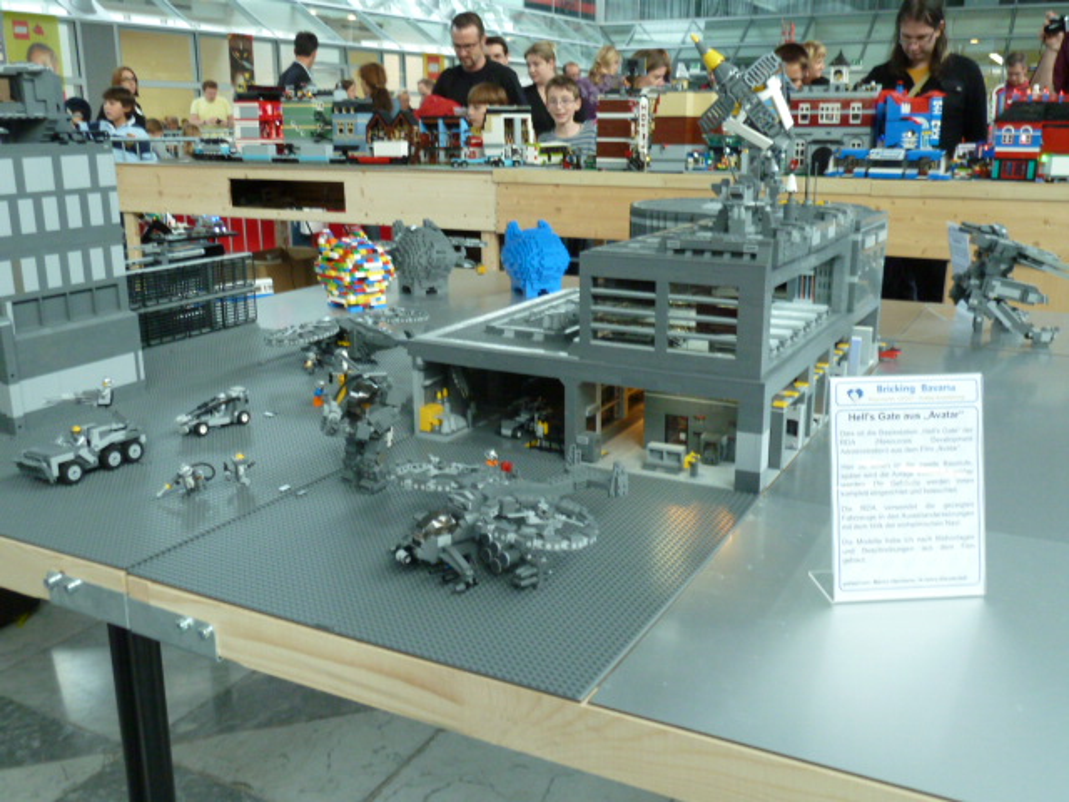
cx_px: 534
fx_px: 988
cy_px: 401
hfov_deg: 56.8
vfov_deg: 44.2
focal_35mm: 32
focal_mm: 5.3
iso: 320
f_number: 3.5
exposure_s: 1/30
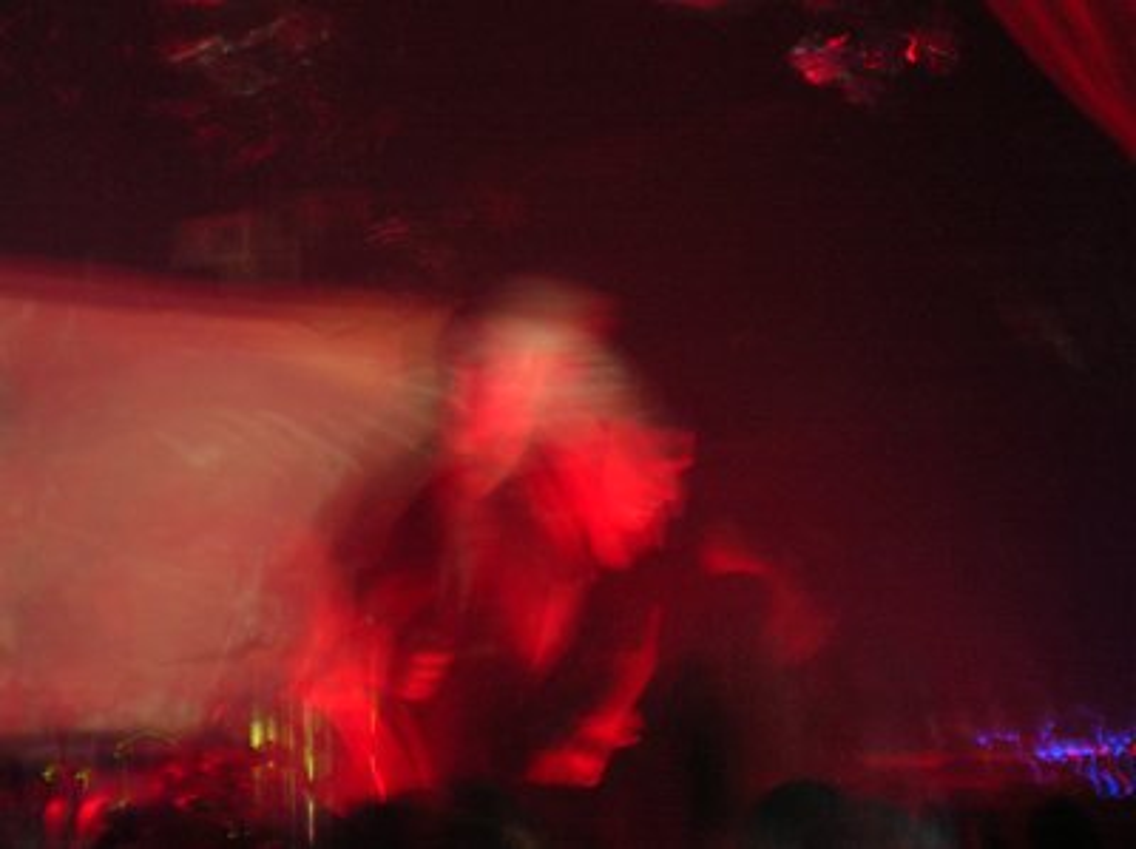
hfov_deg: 18.7
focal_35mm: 105
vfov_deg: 14.1
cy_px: 424
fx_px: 3442
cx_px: 568
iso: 200
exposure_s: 2
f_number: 4.9
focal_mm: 17.4
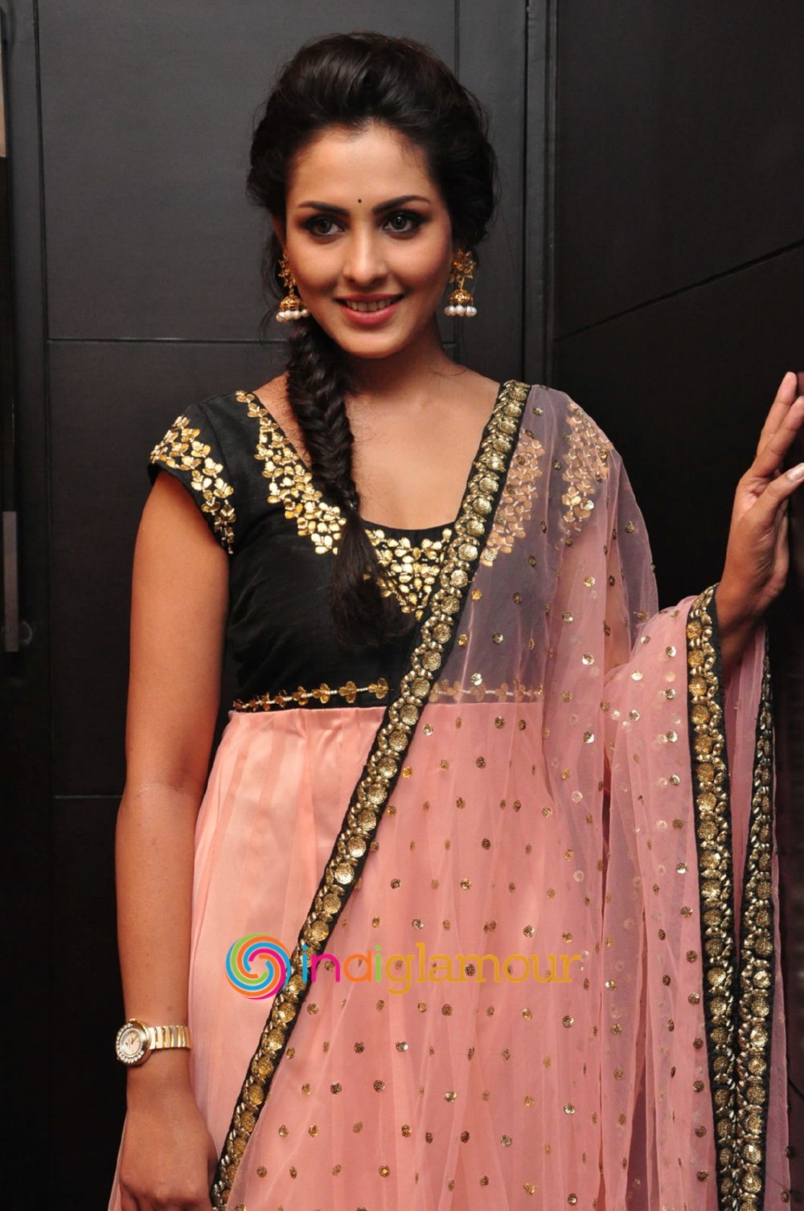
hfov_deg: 18.1
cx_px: 402
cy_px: 606
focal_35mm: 75
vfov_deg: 27.0
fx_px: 2520
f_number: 8
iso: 1600
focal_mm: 50
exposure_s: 1/125
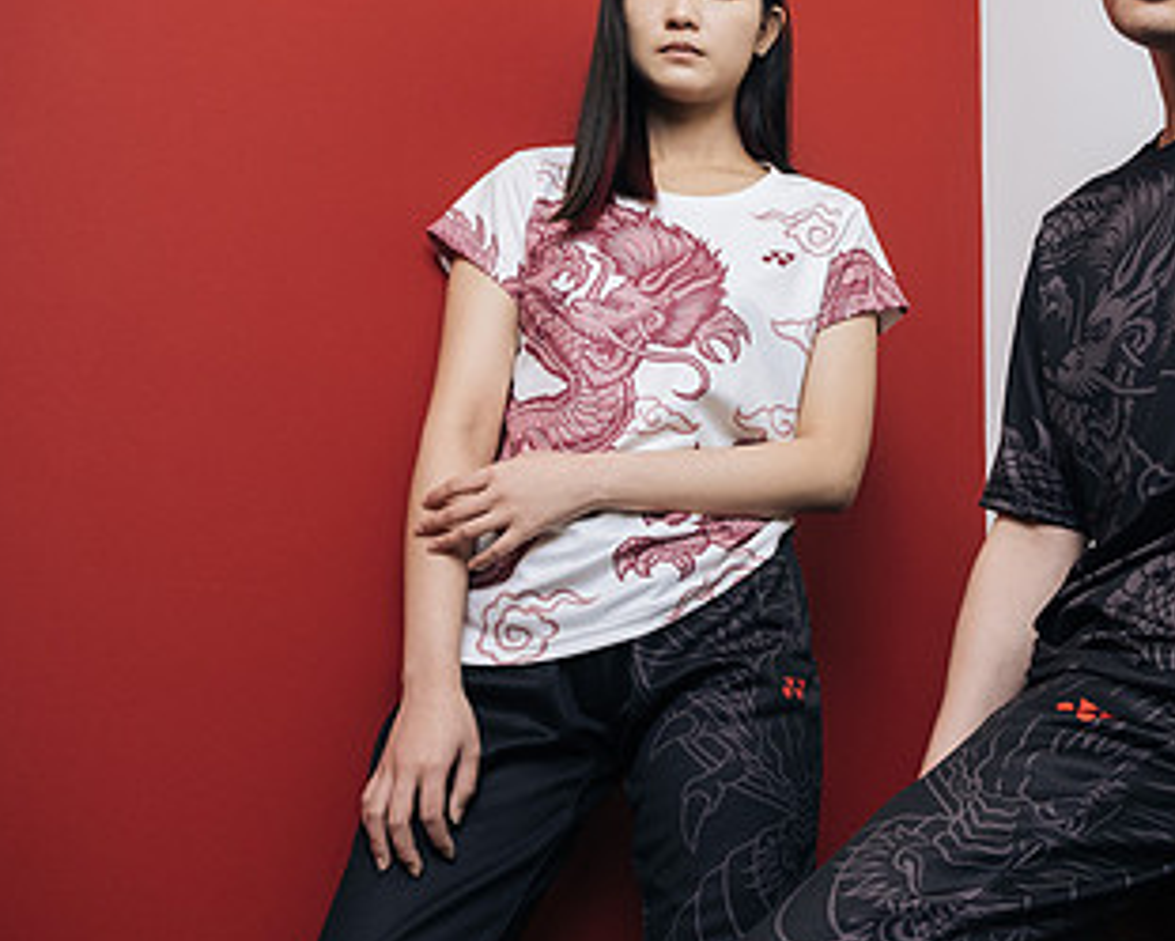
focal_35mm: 42
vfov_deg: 35.5
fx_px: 1461
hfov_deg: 40.6
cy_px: 361
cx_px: 1050
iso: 1000
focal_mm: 16
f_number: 3.2
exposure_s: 1/125
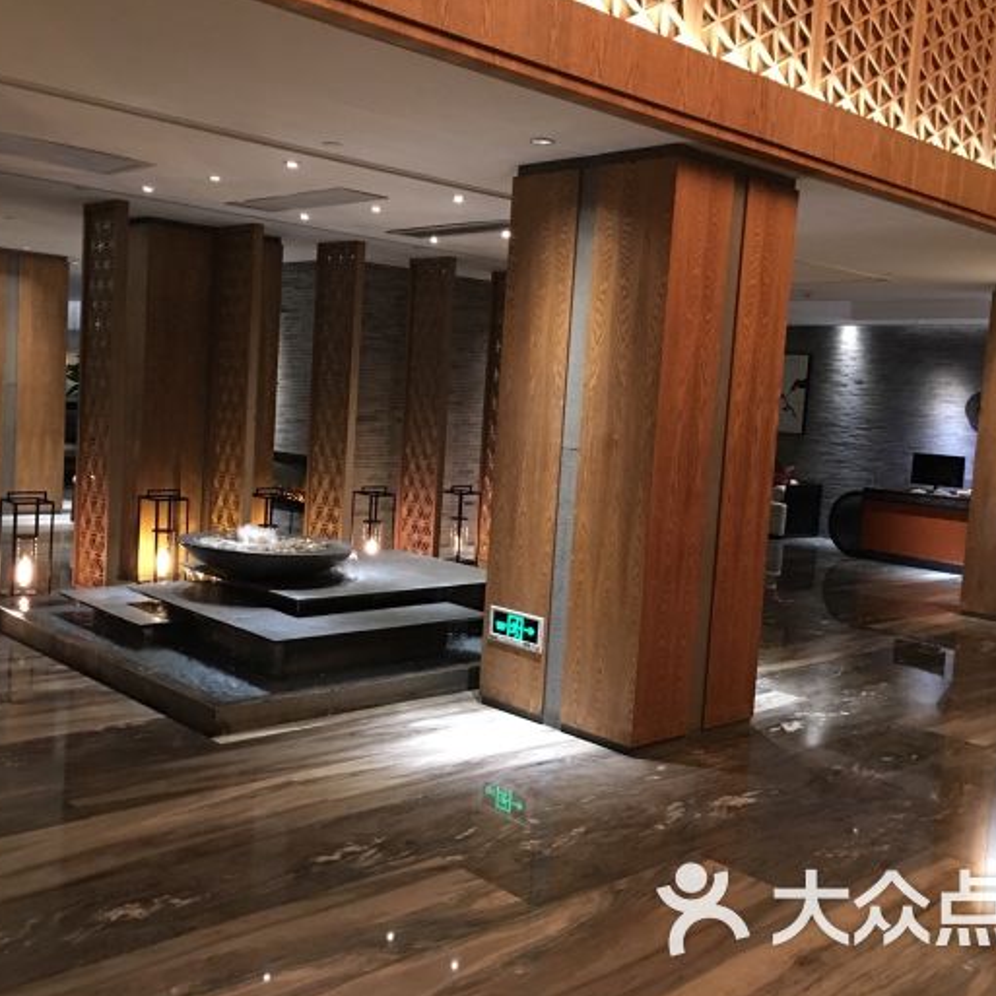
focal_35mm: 35
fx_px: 1139
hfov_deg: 47.2
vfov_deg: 47.2
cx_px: 464
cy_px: 500
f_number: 2.2
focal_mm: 4.15
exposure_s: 1/8
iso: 160
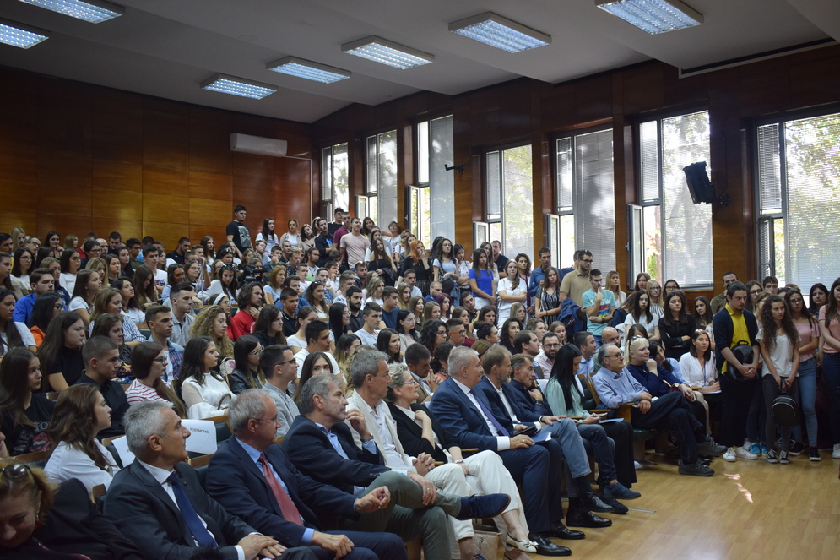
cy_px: 282
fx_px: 828
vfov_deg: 37.3
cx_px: 431
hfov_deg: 53.8
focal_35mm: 36
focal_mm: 23
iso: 900
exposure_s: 1/60
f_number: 3.8
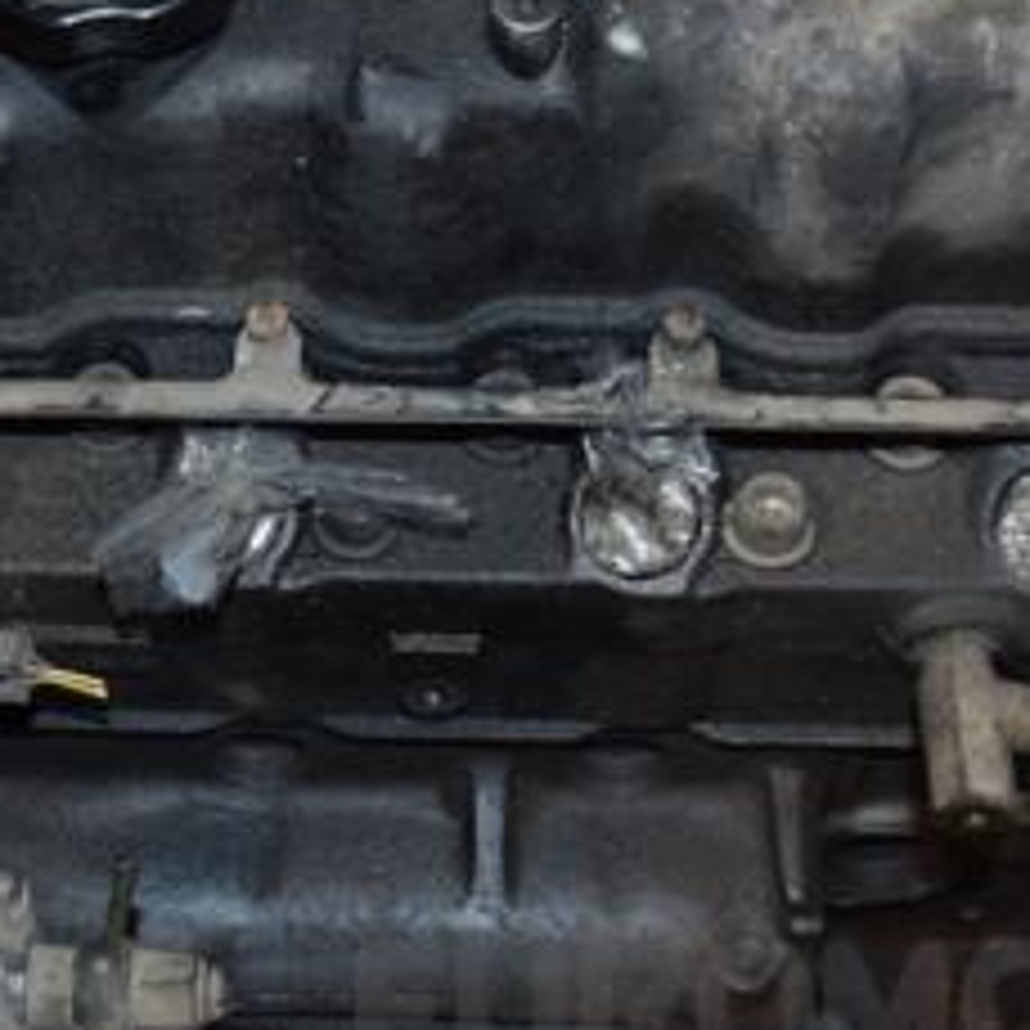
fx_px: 2360
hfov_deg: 24.4
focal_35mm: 70
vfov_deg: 24.6
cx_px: 270
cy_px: 409
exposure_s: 1/60
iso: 800
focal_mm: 21
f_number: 5
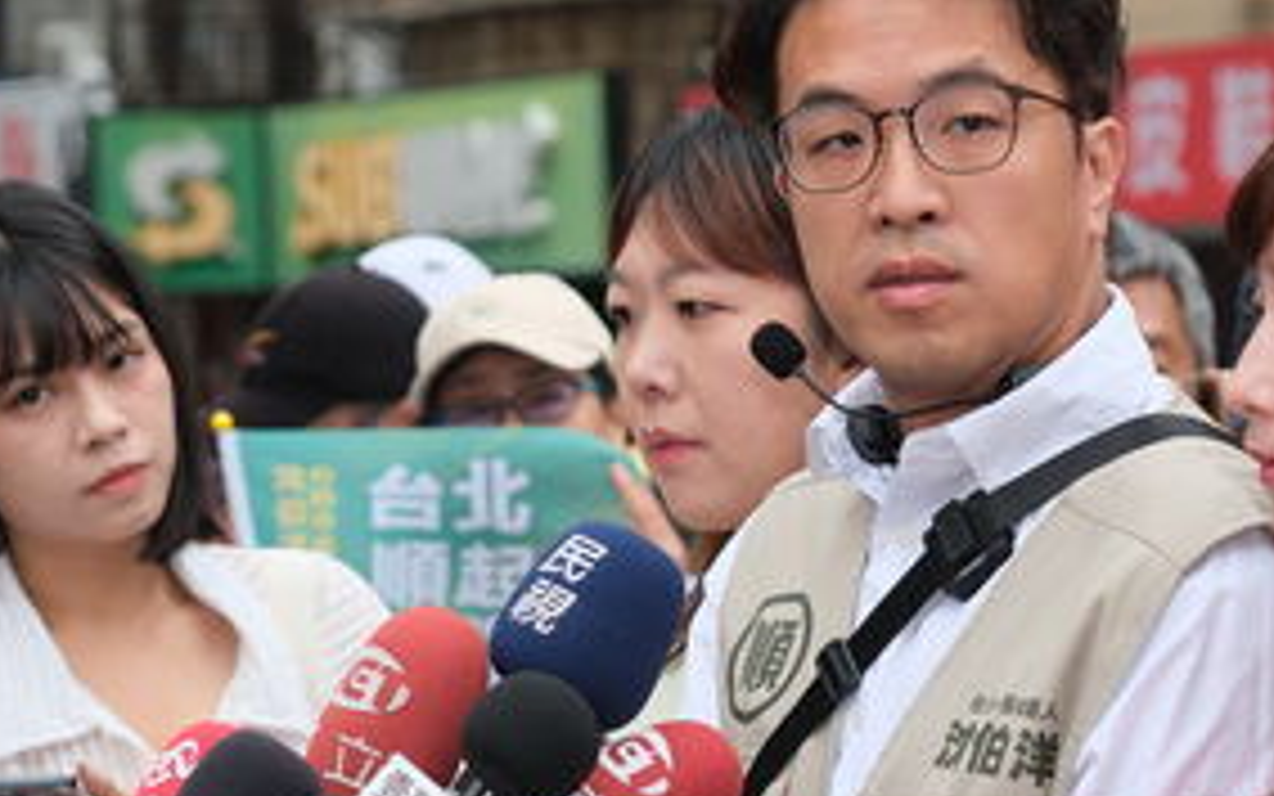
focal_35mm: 108
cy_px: 344
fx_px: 3751
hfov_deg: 19.3
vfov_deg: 12.1
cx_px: 774
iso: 250
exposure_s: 1/250
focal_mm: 50
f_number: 3.6
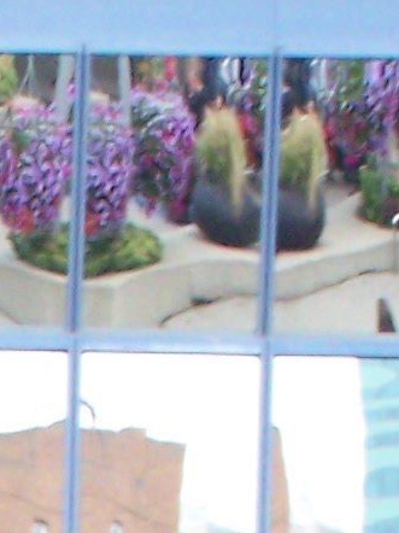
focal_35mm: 480
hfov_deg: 3.0
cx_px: -785
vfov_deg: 4.0
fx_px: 7384
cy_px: 1638
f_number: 3.2
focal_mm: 11.5
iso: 160
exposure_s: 1/200
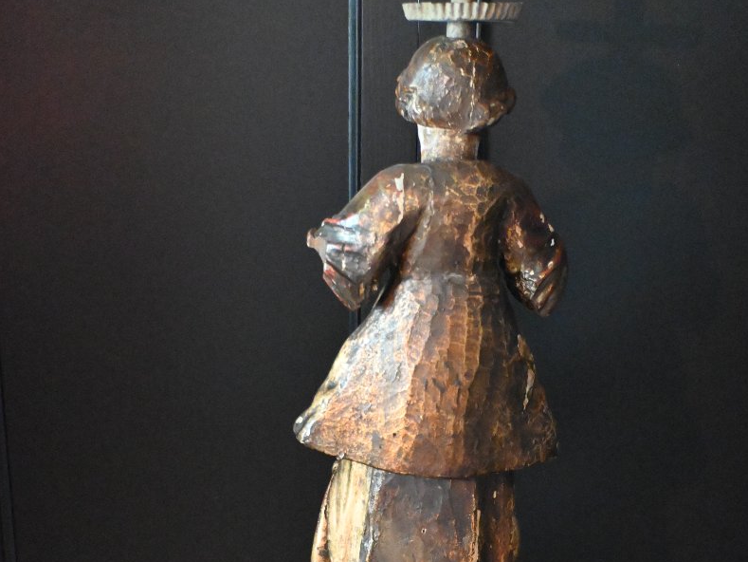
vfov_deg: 25.0
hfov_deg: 33.8
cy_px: 491
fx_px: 1232
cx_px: 378
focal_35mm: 57
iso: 12800
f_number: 4.5
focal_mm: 26
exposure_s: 1/20
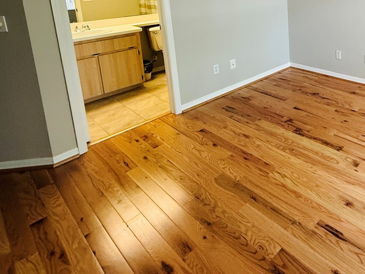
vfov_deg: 47.0
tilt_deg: -7.5
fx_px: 274
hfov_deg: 58.0
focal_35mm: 26
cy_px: 21
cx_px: 326
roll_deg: +0.7
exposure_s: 1/60
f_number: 2.2
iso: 400
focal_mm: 2.22
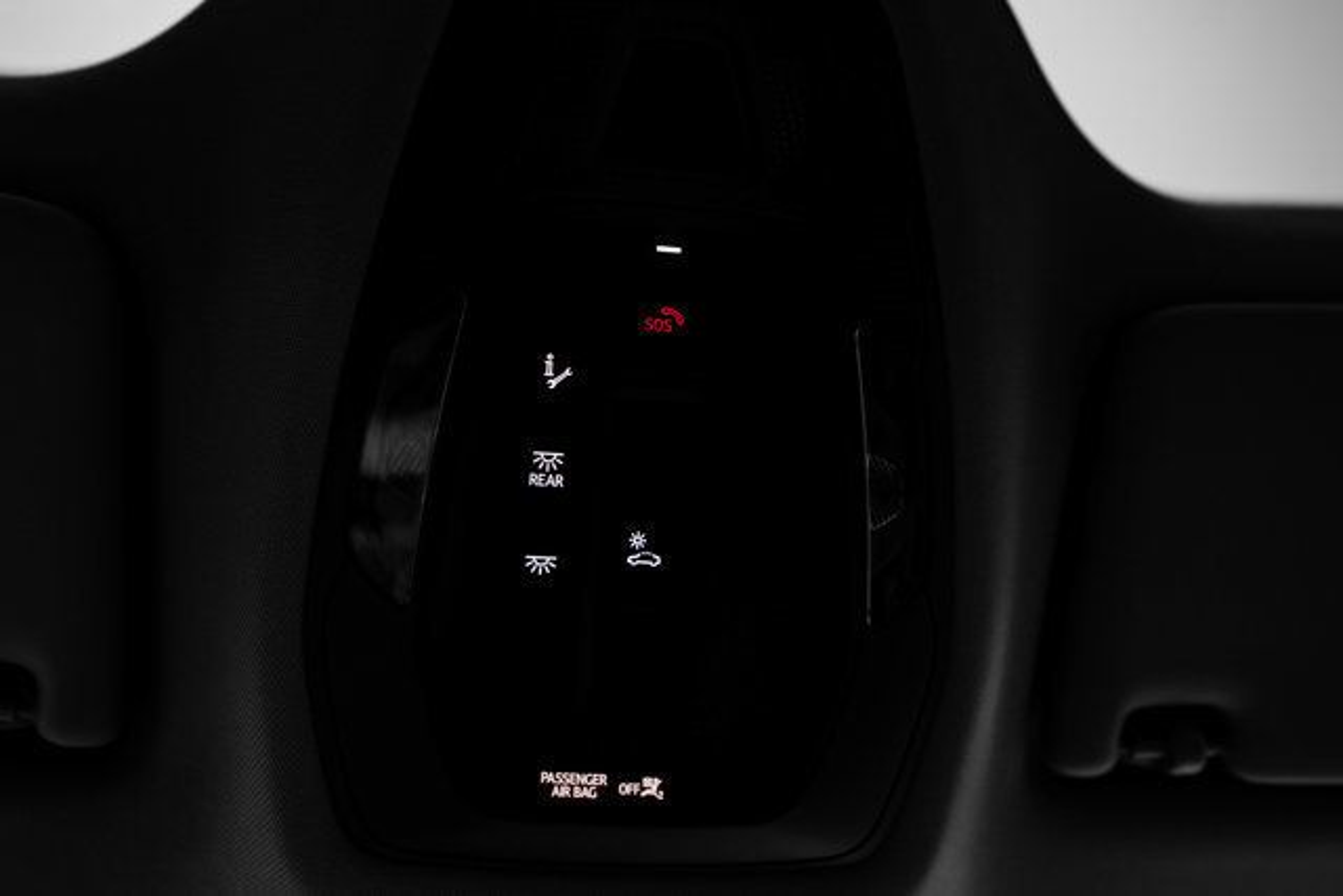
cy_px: 409
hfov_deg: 61.5
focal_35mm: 30
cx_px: 621
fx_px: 1127
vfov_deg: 43.3
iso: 640
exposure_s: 1/250
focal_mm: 24
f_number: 4
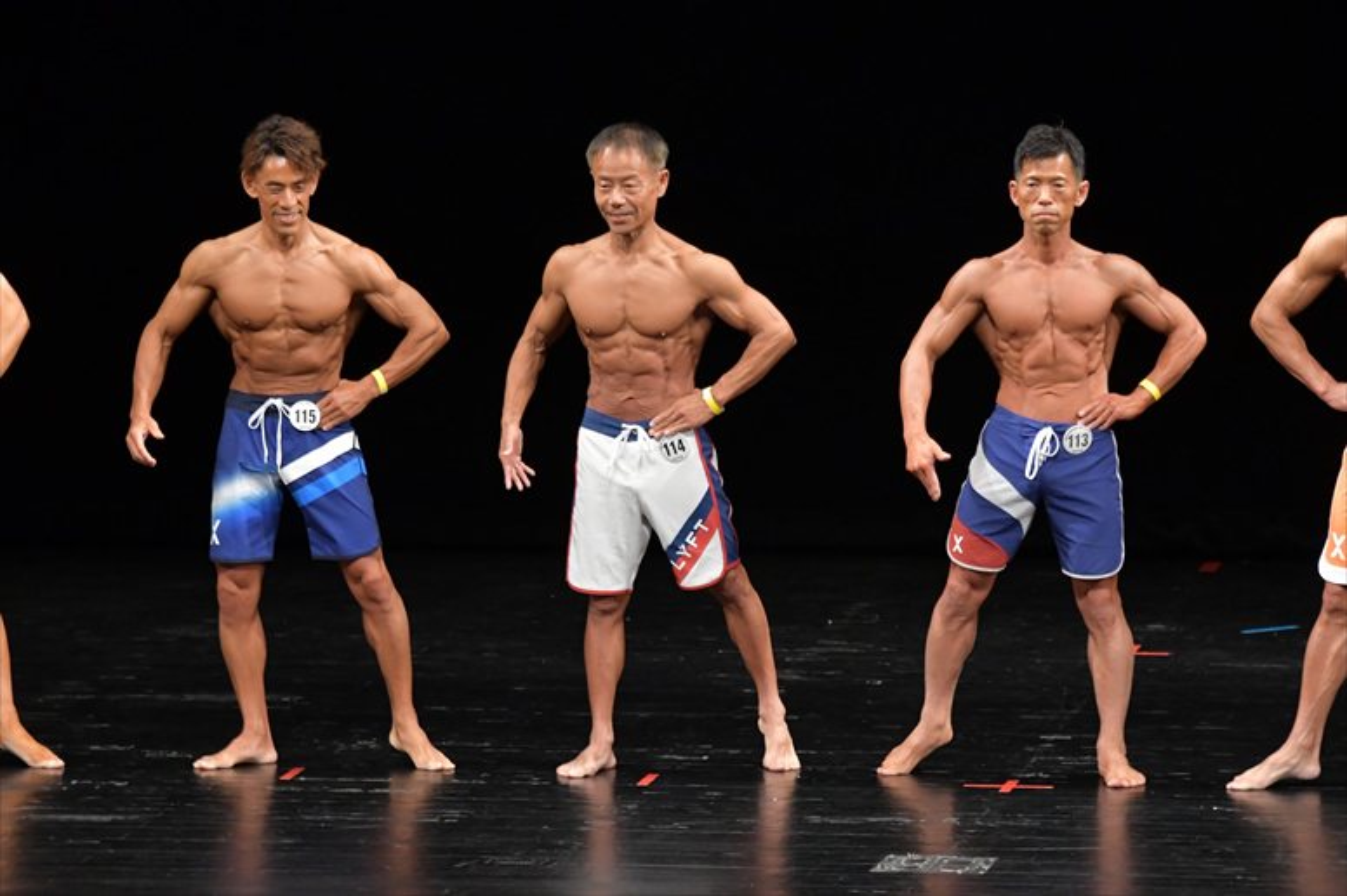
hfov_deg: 8.1
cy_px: 448
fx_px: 9537
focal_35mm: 255
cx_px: 674
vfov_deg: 5.4
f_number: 5.6
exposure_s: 1/400
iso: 3200
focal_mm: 170
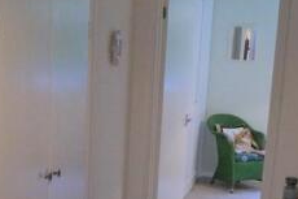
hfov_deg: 26.0
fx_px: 637
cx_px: 78
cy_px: 231
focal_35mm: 77
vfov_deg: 17.0
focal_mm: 18
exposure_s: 1/160
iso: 2500
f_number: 3.5
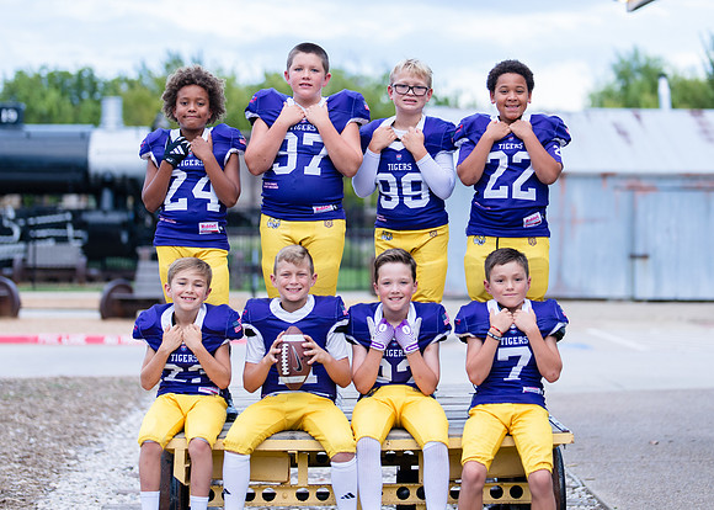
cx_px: 397
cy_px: 153
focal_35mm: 84
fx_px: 1708
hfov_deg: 23.6
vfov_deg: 16.9
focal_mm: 50
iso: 250
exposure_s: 1/400
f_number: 1.2
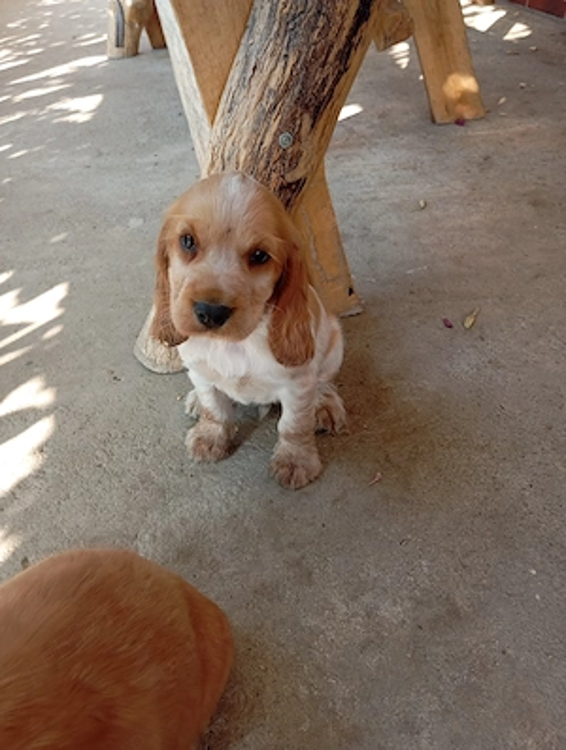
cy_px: 375
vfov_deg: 63.4
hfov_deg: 49.9
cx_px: 283
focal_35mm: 28
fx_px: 608
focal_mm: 4.22
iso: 388
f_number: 1.8
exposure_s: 1/100
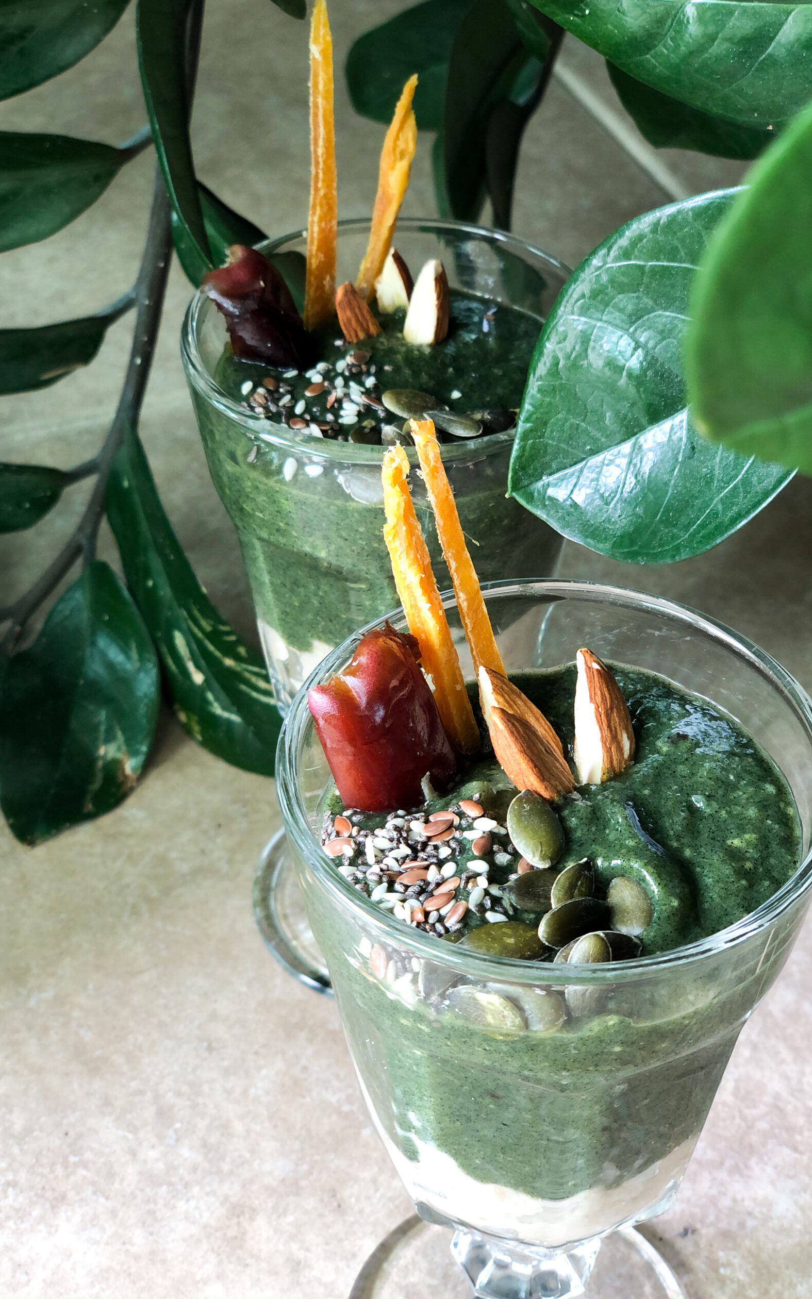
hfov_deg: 23.1
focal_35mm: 56
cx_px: 441
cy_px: 640
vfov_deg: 36.3
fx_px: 1983
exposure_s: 1/60
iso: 40
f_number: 2.4
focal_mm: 6
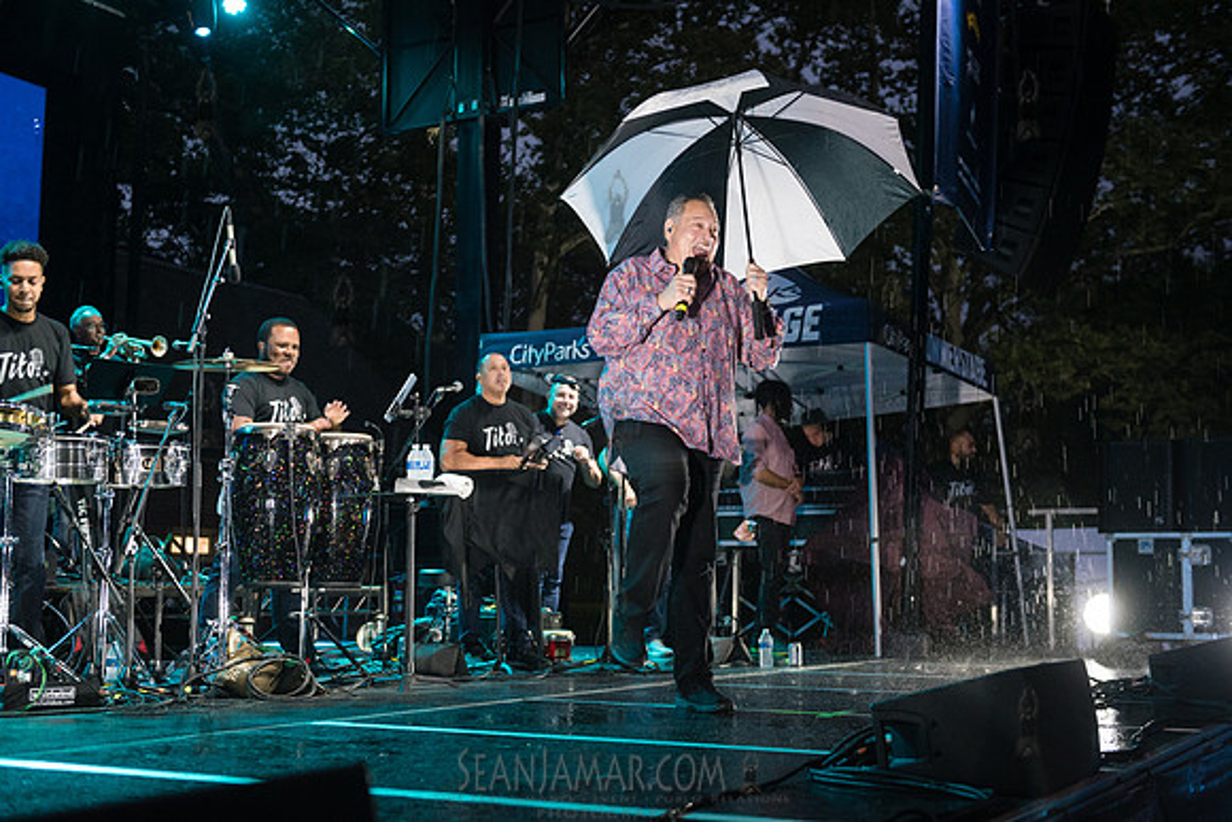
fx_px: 1540
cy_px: 411
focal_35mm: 45
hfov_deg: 43.6
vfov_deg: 29.9
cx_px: 616
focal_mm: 45
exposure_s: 1/125
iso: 3200
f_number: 3.5
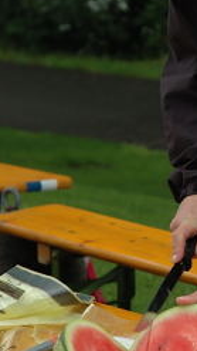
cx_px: 232
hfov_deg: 5.6
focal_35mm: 215
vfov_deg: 10.0
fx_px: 1996
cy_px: 118
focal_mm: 60
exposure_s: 1/60
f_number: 4.5
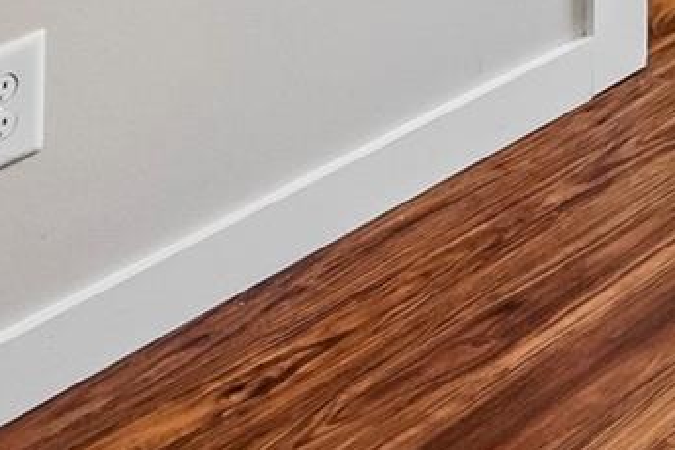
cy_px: -801
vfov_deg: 11.2
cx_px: 1465
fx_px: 1669
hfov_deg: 15.9
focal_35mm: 89
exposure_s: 1/30
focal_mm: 10
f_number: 8
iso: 400
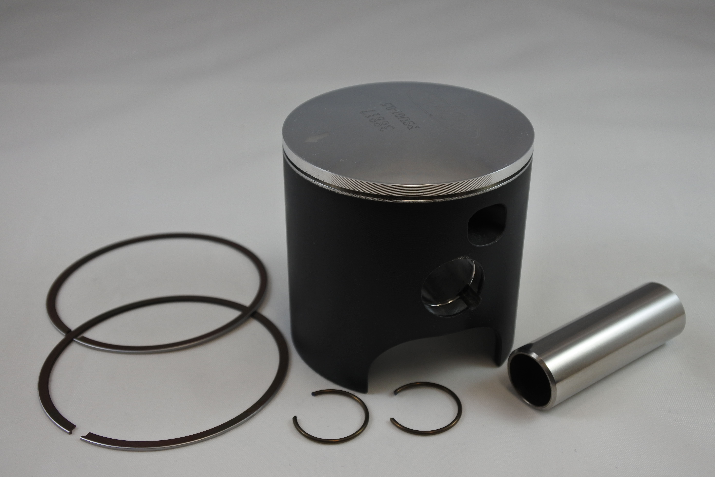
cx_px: 358
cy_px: 238
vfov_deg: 29.9
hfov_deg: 43.6
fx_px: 894
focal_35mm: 45
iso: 200
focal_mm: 16.8
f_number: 5
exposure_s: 1/125
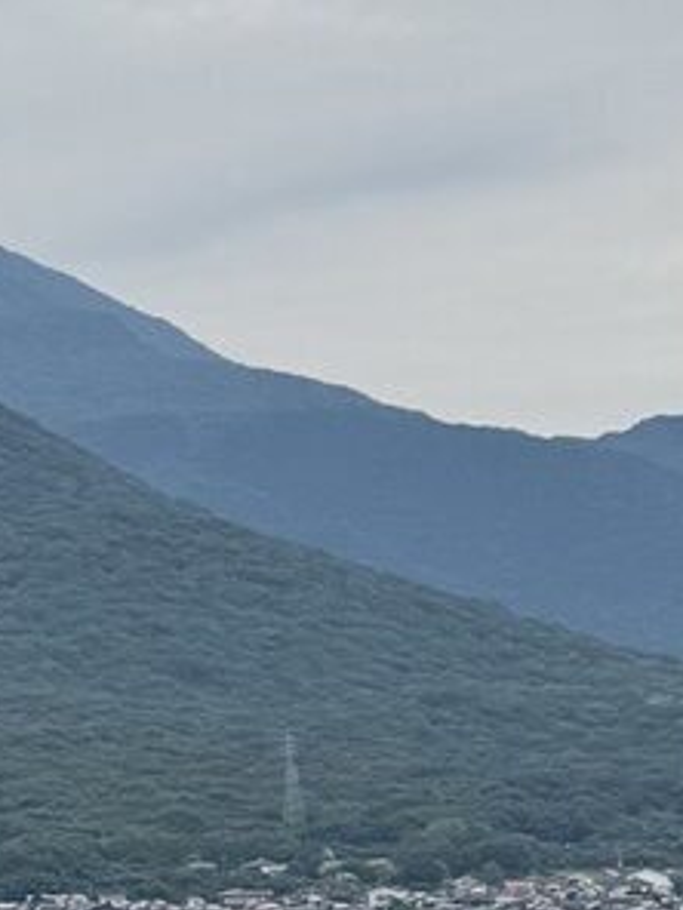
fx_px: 4367
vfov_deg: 11.9
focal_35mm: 166
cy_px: 335
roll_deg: +1.2
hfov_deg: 7.8
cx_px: -1301
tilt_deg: +9.8
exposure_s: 1/4608
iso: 80
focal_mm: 6.76
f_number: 1.78
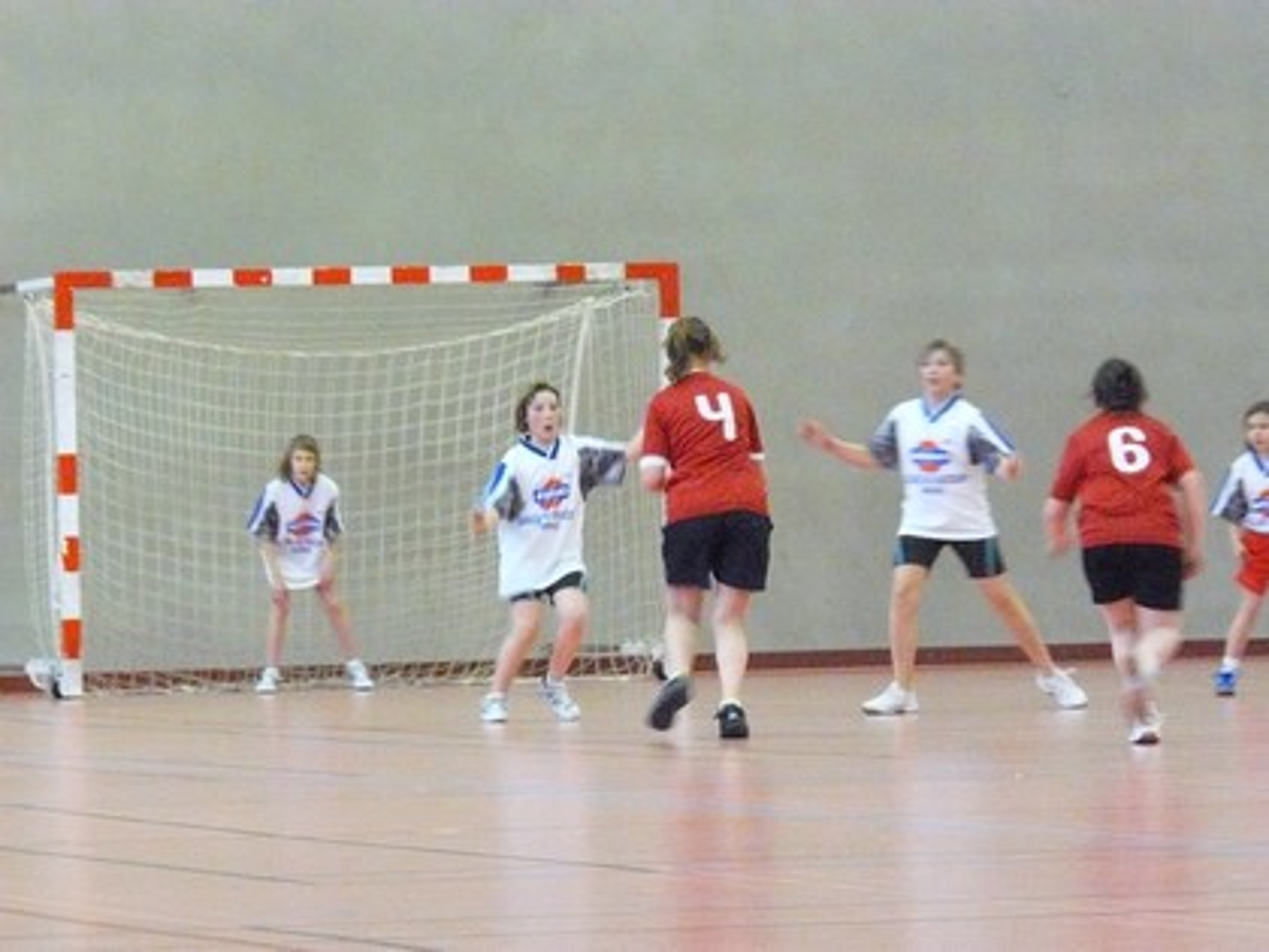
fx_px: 8432
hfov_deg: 8.6
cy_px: 476
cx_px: 634
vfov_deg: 6.5
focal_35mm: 230
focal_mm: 38.3
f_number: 7.1
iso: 1250
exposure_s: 1/30
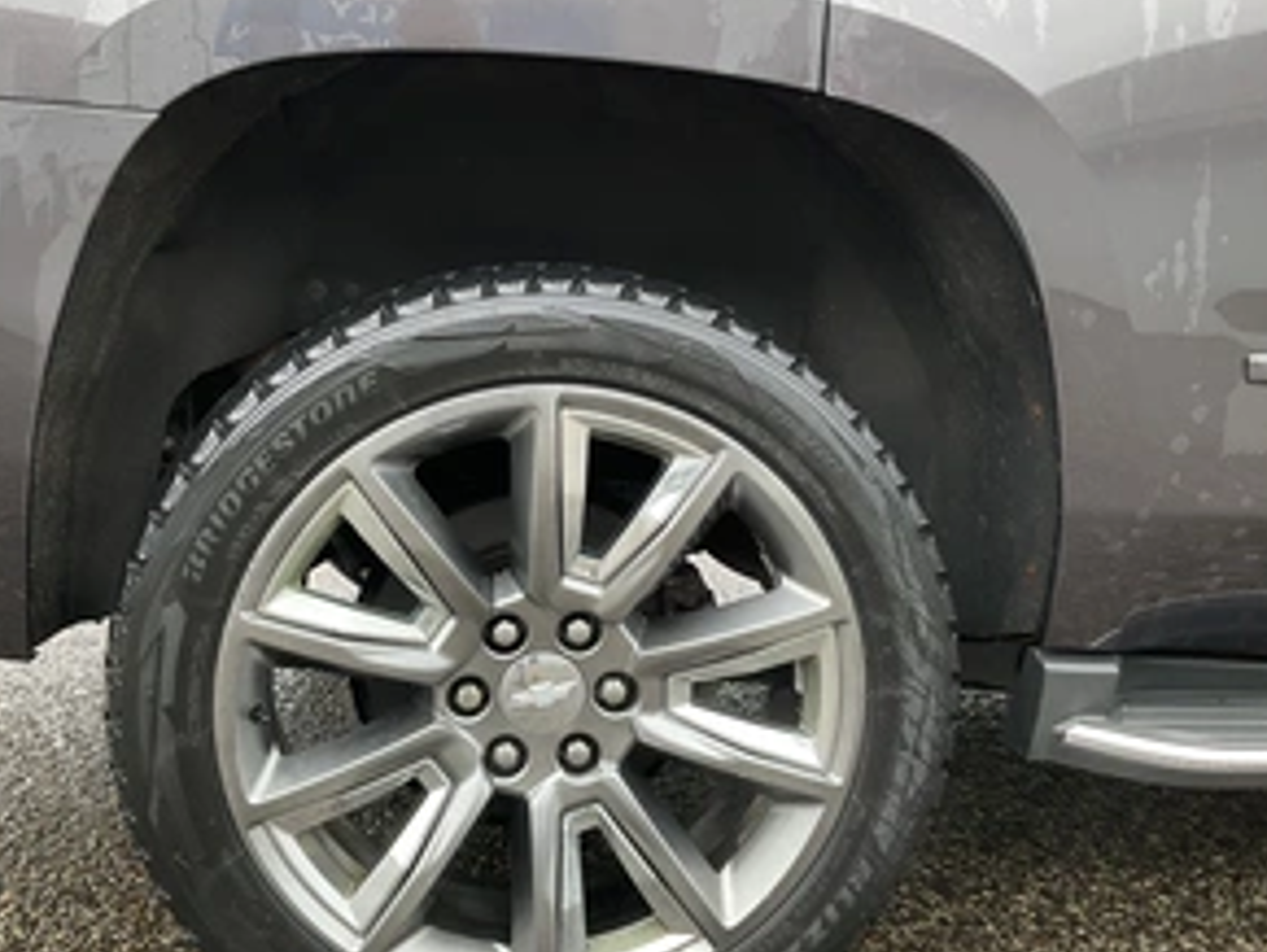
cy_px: 533
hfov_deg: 46.7
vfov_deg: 36.0
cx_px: 564
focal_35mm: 40
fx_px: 1465
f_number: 1.8
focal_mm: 3
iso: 40
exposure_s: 1/122
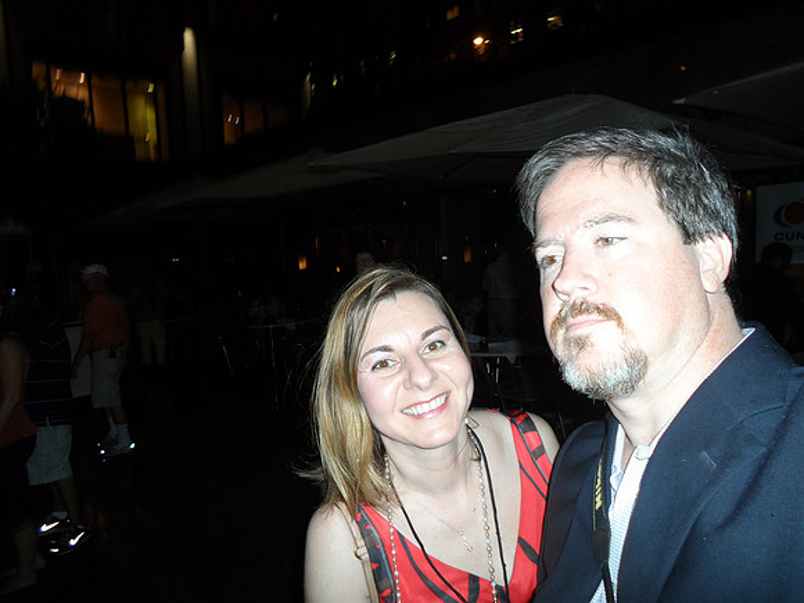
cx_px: 402
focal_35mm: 25
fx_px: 581
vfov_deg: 54.9
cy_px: 302
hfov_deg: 69.4
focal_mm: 4.5
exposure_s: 1/30
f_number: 2.5
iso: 80
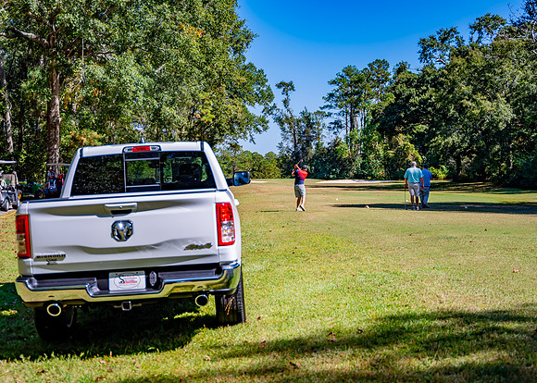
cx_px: 247
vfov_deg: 27.1
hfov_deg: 37.3
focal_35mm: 52
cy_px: 216
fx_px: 796
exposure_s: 1/2000
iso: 100
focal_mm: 44
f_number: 2.8
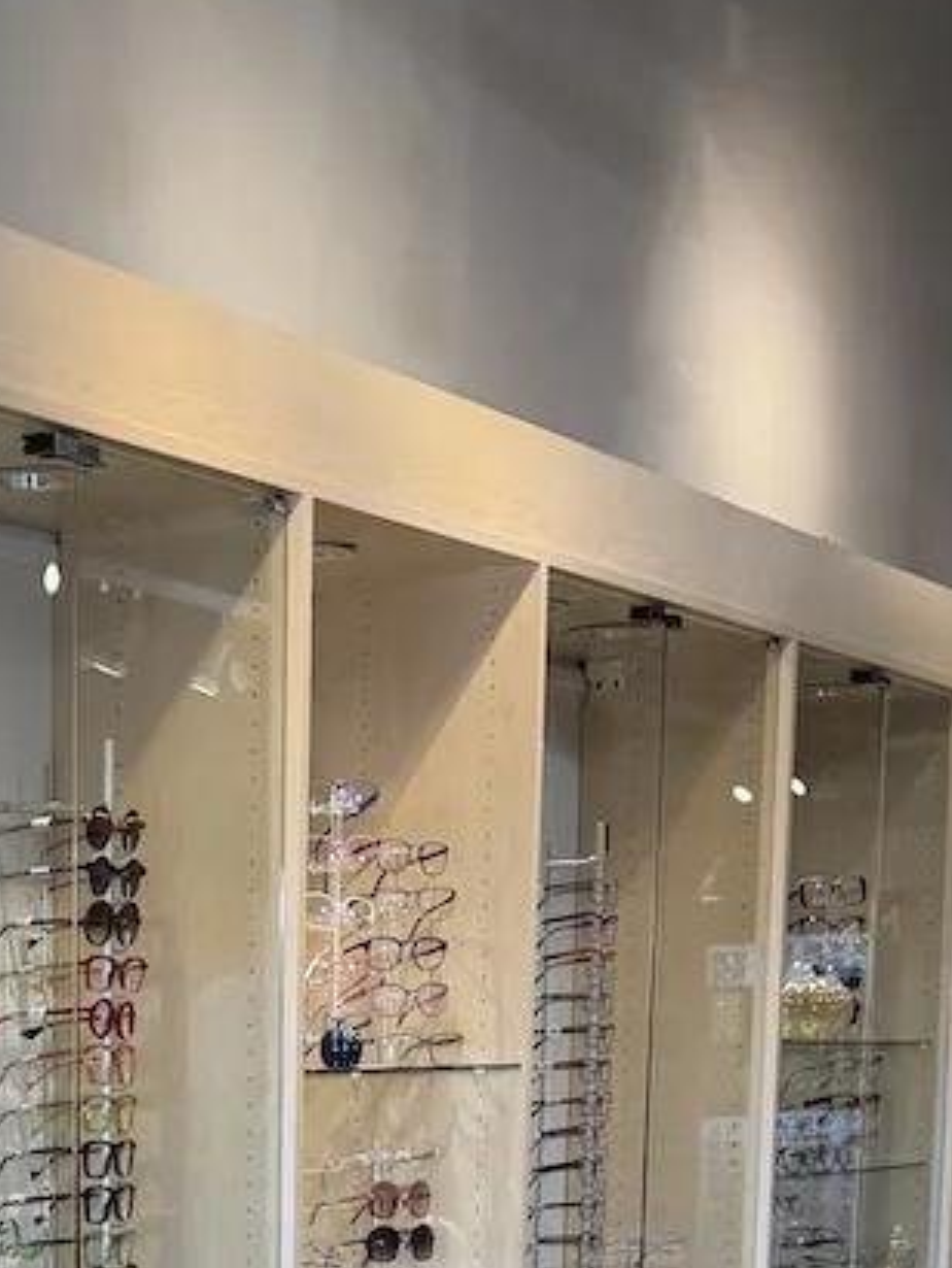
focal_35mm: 78
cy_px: 1576
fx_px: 2857
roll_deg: +1.5
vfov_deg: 22.7
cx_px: -111
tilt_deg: -10.6
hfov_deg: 18.2
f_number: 1.78
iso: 64
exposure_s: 1/120
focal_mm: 6.76
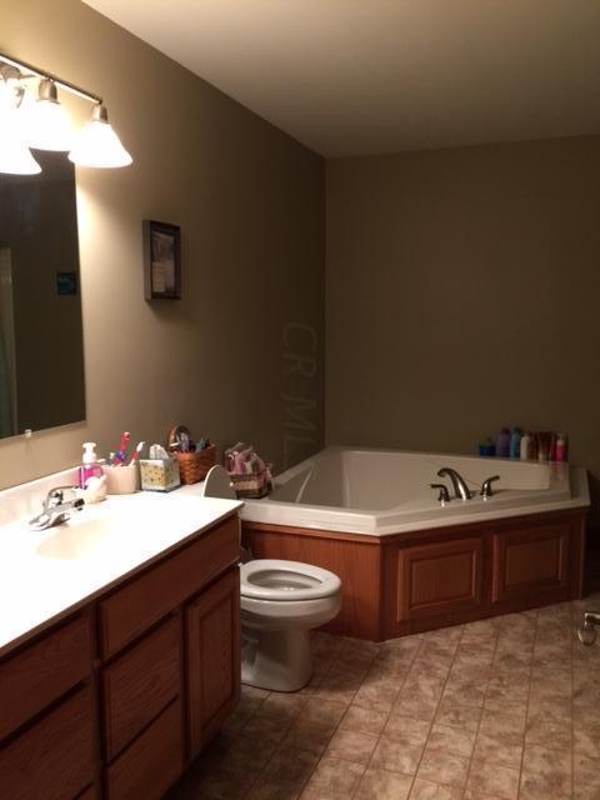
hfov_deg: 48.2
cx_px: 300
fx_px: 670
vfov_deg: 61.7
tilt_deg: -7.6
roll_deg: +0.6
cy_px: 400
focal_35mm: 29
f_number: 2.2
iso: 64
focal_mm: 4.15
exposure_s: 1/15
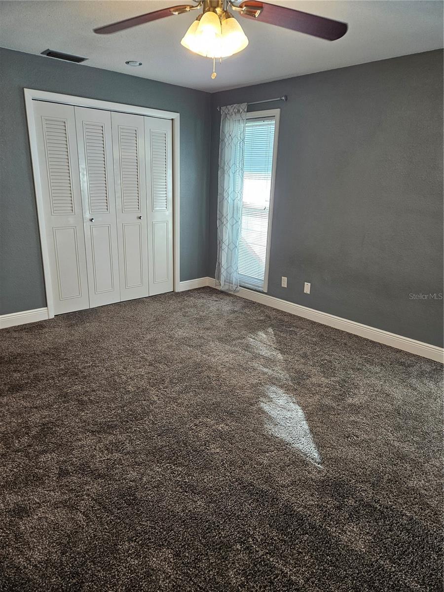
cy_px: 296
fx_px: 393
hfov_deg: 58.9
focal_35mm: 23
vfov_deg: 73.9
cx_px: 222
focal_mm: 5.4
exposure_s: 1/120
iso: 160
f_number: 1.8
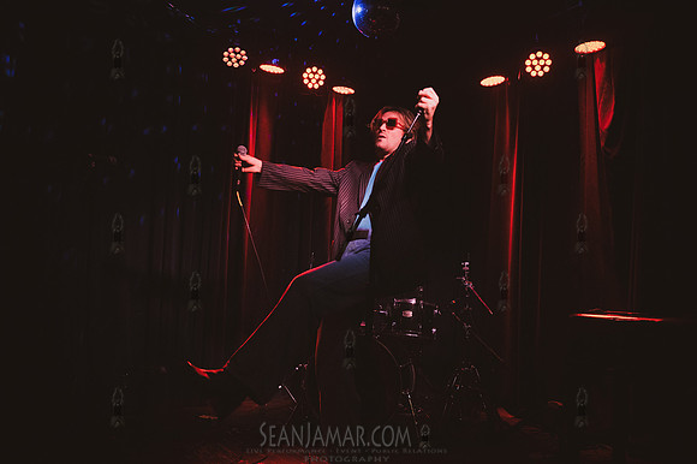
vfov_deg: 44.9
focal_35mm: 29
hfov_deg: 63.7
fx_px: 561
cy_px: 232
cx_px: 348
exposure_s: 1/400
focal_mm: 29
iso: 10000
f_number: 3.5
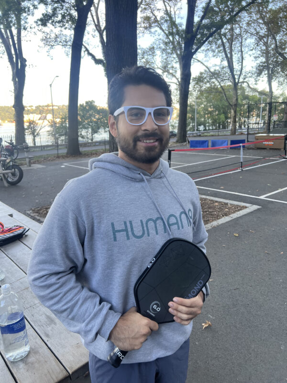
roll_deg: +1.5
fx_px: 287
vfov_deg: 67.3
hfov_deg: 53.1
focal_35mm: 26
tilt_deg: -12.4
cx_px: 144
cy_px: 192
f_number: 1.5
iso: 64
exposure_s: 1/163
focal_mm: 5.7
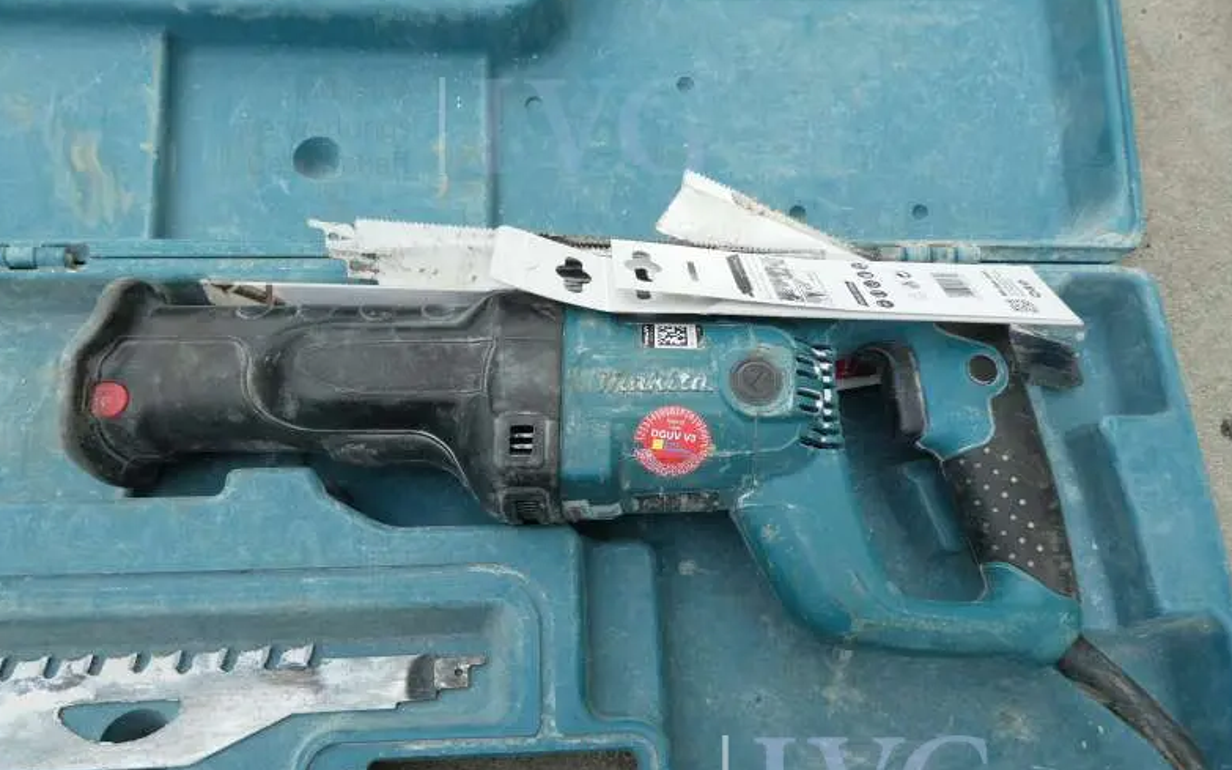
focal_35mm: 26
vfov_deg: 47.3
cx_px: 618
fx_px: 873
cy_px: 455
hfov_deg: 70.4
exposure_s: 1/160
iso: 80
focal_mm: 4.3
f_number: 3.3
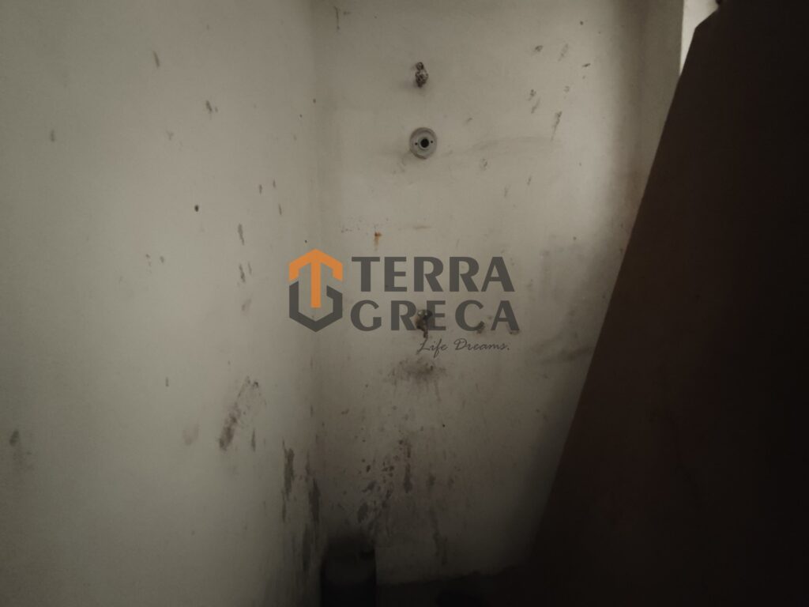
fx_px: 327
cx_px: 404
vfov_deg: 85.7
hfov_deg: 102.1
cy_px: 304
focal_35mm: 14
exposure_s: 1/14.3
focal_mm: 2.16
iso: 10000
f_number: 2.2
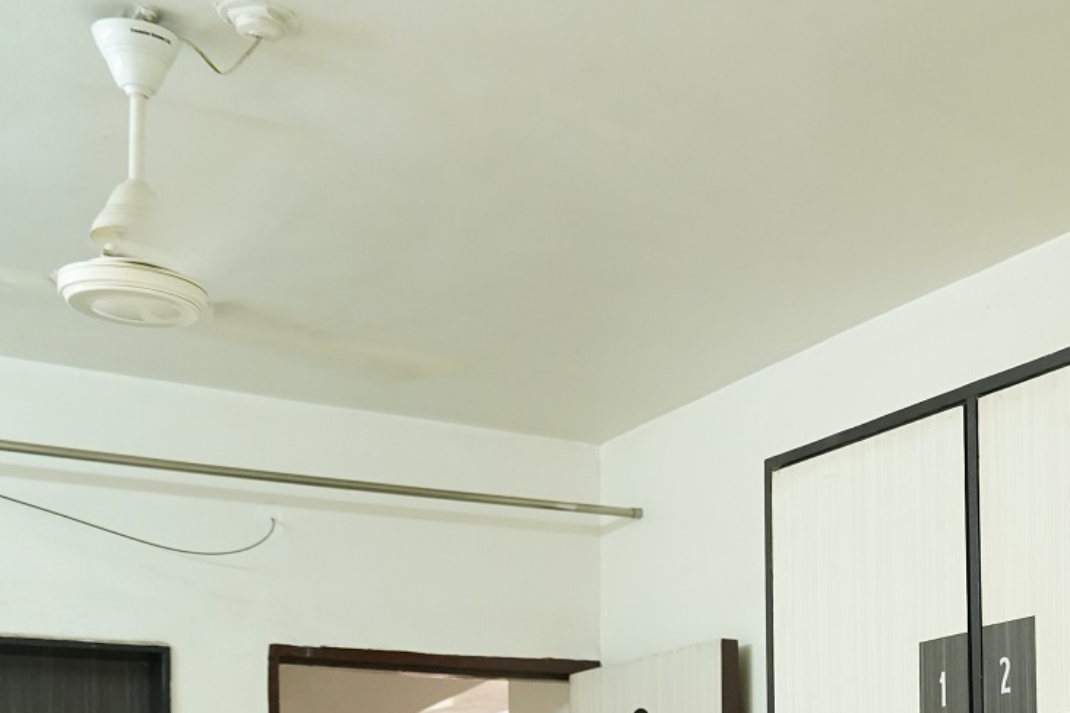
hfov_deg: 30.3
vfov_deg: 21.3
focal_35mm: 59
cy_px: 862
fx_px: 1753
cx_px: 1183
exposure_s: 1/100
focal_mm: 24
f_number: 3.5
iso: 3200
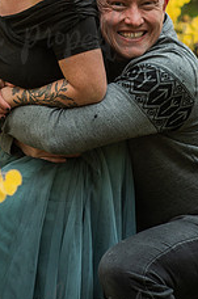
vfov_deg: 12.2
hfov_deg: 8.1
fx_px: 1392
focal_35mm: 168
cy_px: 34
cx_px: 83
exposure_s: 1/200
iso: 500
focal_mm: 85
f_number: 2.2
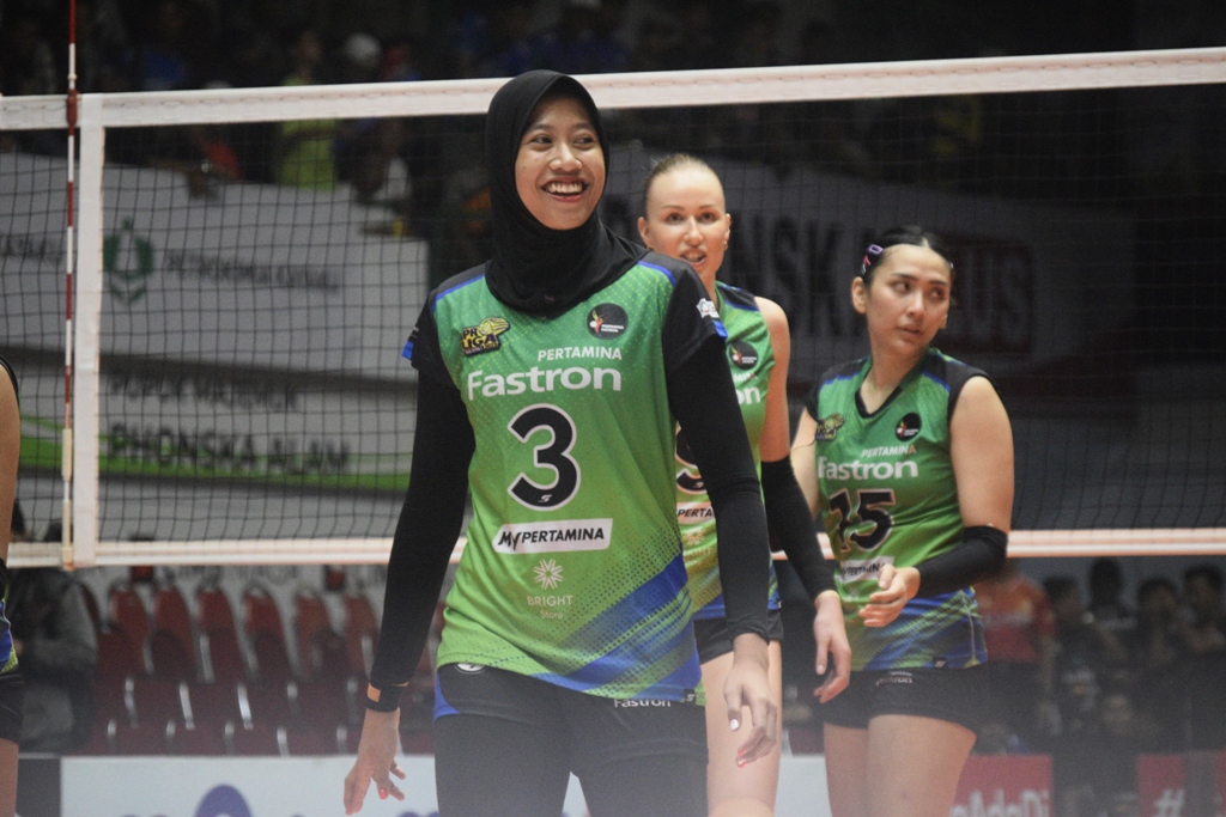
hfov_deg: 8.9
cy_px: 408
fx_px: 7918
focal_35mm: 232
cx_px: 613
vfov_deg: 5.9
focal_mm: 155
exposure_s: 1/500
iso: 6400
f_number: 5.6
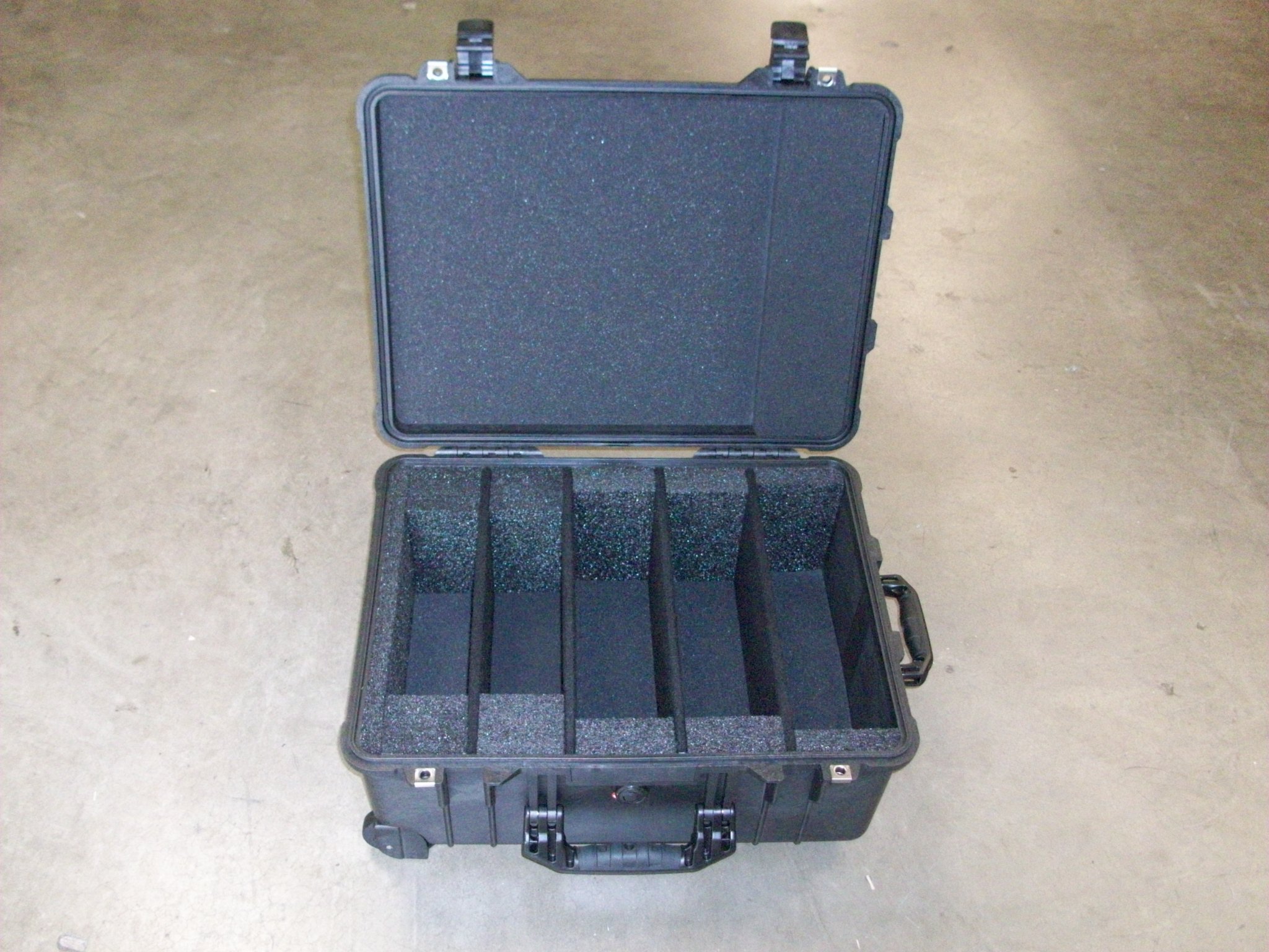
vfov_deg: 41.8
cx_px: 634
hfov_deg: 54.0
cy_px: 476
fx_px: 1246
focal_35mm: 34
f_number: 2.8
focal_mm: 5.7
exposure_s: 1/60
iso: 320
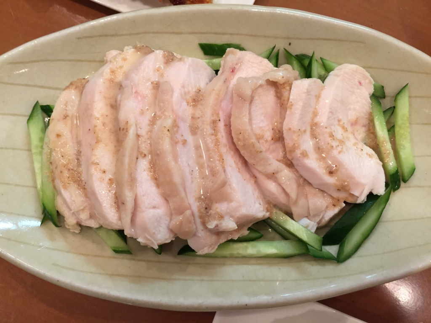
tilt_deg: -78.5
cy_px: 162
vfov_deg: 48.2
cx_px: 216
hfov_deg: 61.7
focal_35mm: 29
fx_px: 361
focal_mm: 4.15
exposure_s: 1/30
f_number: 2.2
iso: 125
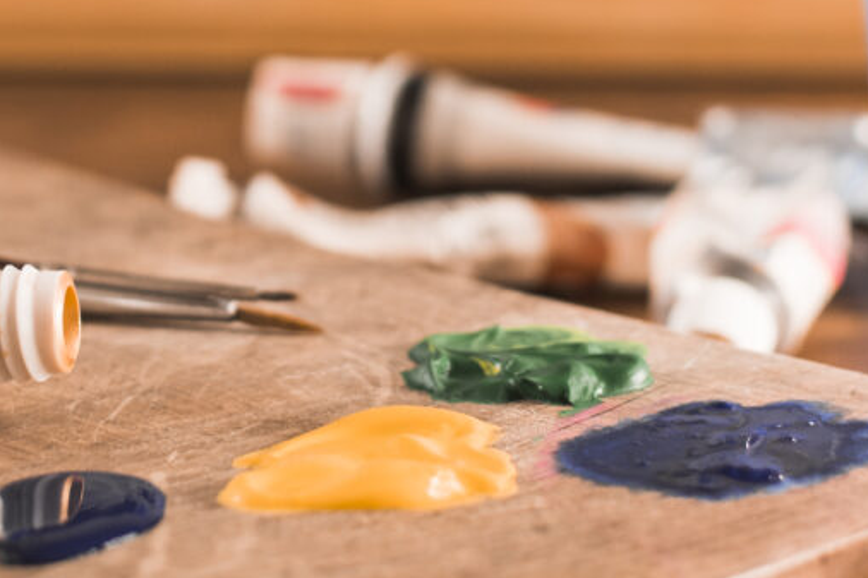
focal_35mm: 144
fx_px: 3480
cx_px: 341
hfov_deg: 14.2
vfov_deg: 9.4
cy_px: -122
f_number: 3.2
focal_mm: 35
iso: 500
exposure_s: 1/400
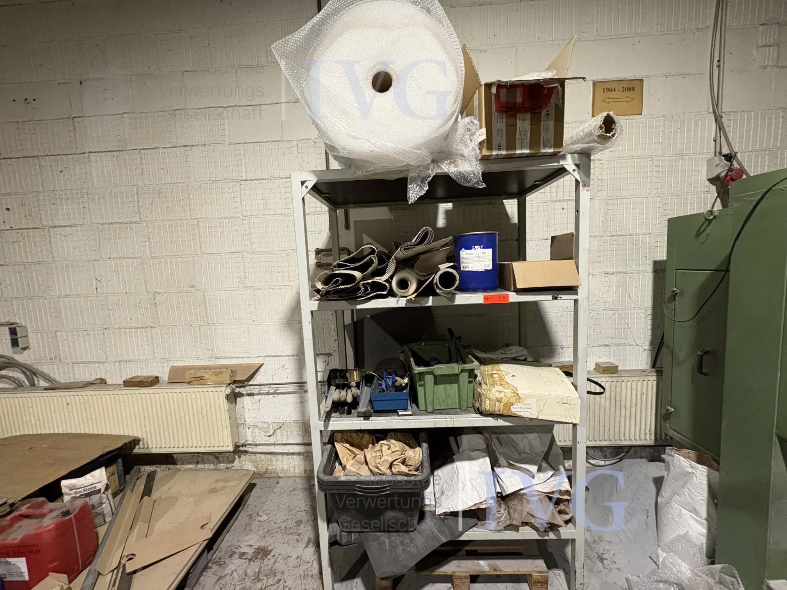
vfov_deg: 85.7
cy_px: 295
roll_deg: +3.1
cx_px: 394
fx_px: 318
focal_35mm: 14
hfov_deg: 102.1
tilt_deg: -5.3
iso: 320
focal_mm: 2.22
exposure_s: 1/50
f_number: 2.2
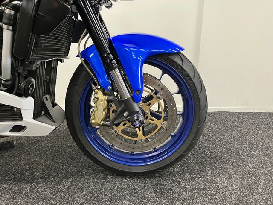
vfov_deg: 53.1
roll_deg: -0.7
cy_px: 102
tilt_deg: -14.5
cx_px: 136
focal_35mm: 26
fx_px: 205
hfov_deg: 67.3
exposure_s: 1/50
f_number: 1.6
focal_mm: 5.1
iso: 250
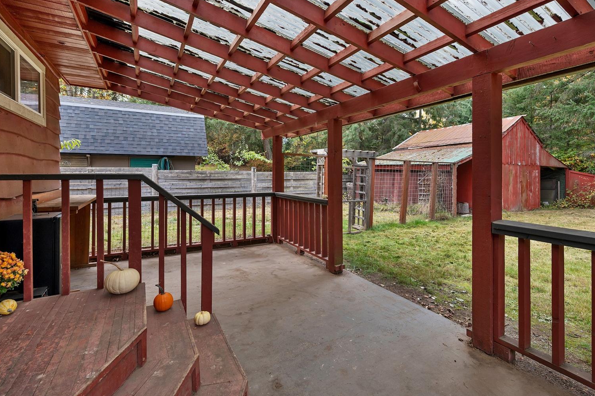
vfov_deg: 70.4
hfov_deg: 93.2
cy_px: 192
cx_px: 311
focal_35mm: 17
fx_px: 281
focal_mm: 16
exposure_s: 1/25
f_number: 5.6
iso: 320
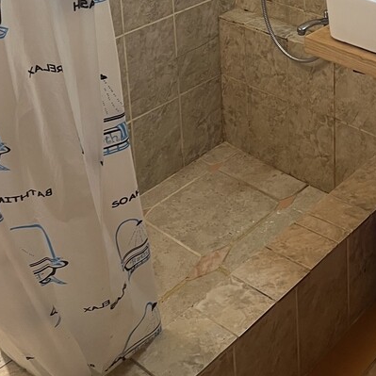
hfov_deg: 27.8
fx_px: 725
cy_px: -75
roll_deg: +0.3
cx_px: 351
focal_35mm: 59
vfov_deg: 26.0
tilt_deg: -16.2
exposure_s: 1/50
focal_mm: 5.7
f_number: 1.5
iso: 100
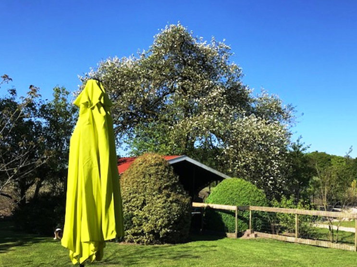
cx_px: 238
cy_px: 180
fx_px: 392
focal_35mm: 38
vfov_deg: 37.3
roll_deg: -1.9
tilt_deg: +1.1
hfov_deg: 48.2
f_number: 1.8
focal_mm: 3.99
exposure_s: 1/2037
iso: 20
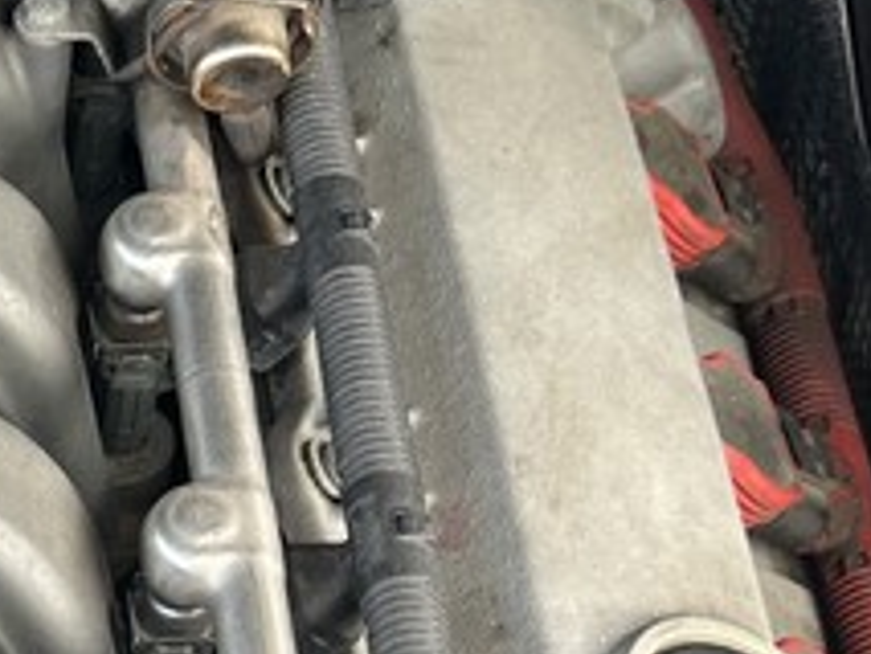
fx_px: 3147
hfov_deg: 14.5
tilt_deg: -57.6
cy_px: 924
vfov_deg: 11.5
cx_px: -519
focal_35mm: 125
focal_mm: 5.7
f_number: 1.5
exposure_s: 1/122
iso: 32
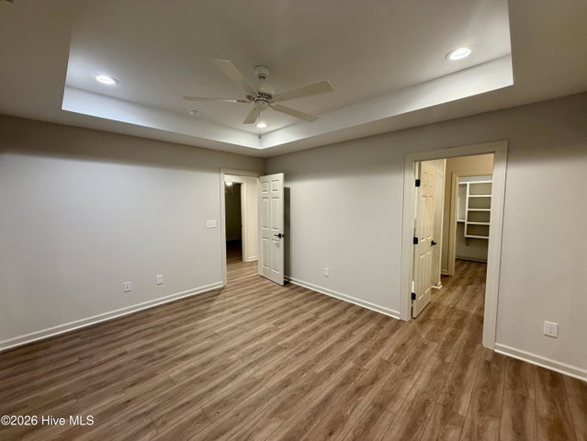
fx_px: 238
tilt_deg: -4.8
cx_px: 294
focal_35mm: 14
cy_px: 220
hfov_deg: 102.0
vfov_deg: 85.7
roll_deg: +0.6
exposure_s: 1/60
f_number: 2.2
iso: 320
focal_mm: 2.22
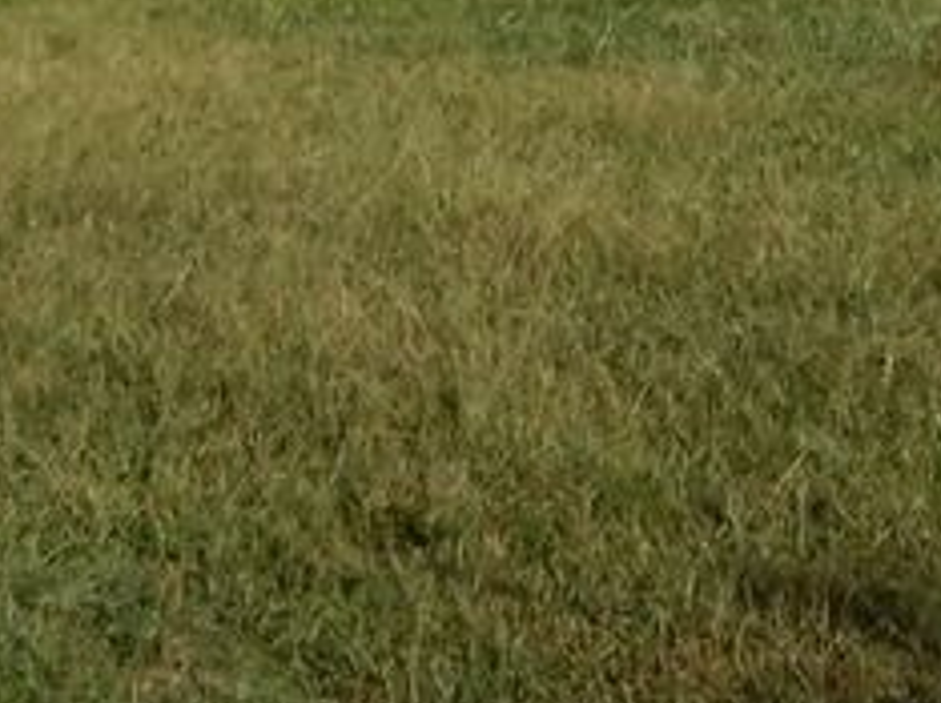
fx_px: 3449
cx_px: -438
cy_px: -486
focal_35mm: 127
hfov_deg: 14.6
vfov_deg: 11.0
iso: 125
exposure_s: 1/1250
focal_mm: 5.1
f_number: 4.1
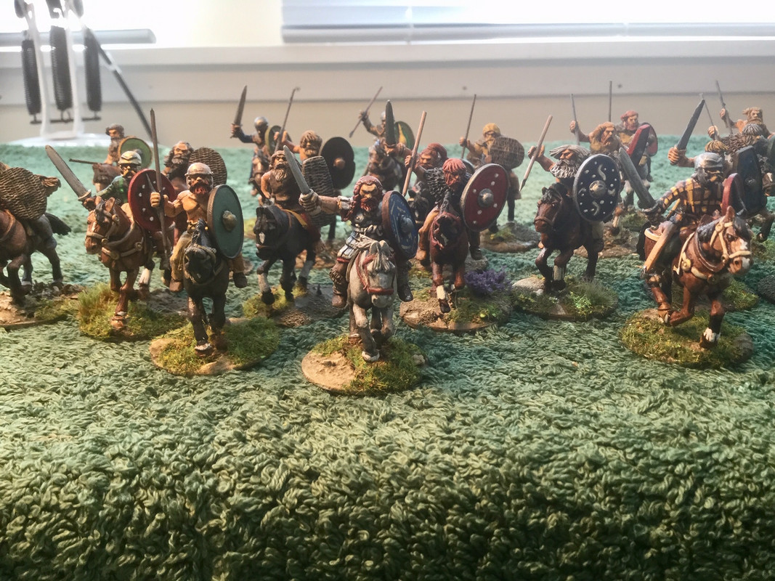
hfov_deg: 58.4
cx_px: 388
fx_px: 694
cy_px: 290
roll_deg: -0.1
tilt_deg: -19.3
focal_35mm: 31
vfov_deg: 45.4
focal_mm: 3.3
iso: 32
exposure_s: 1/33
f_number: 2.4
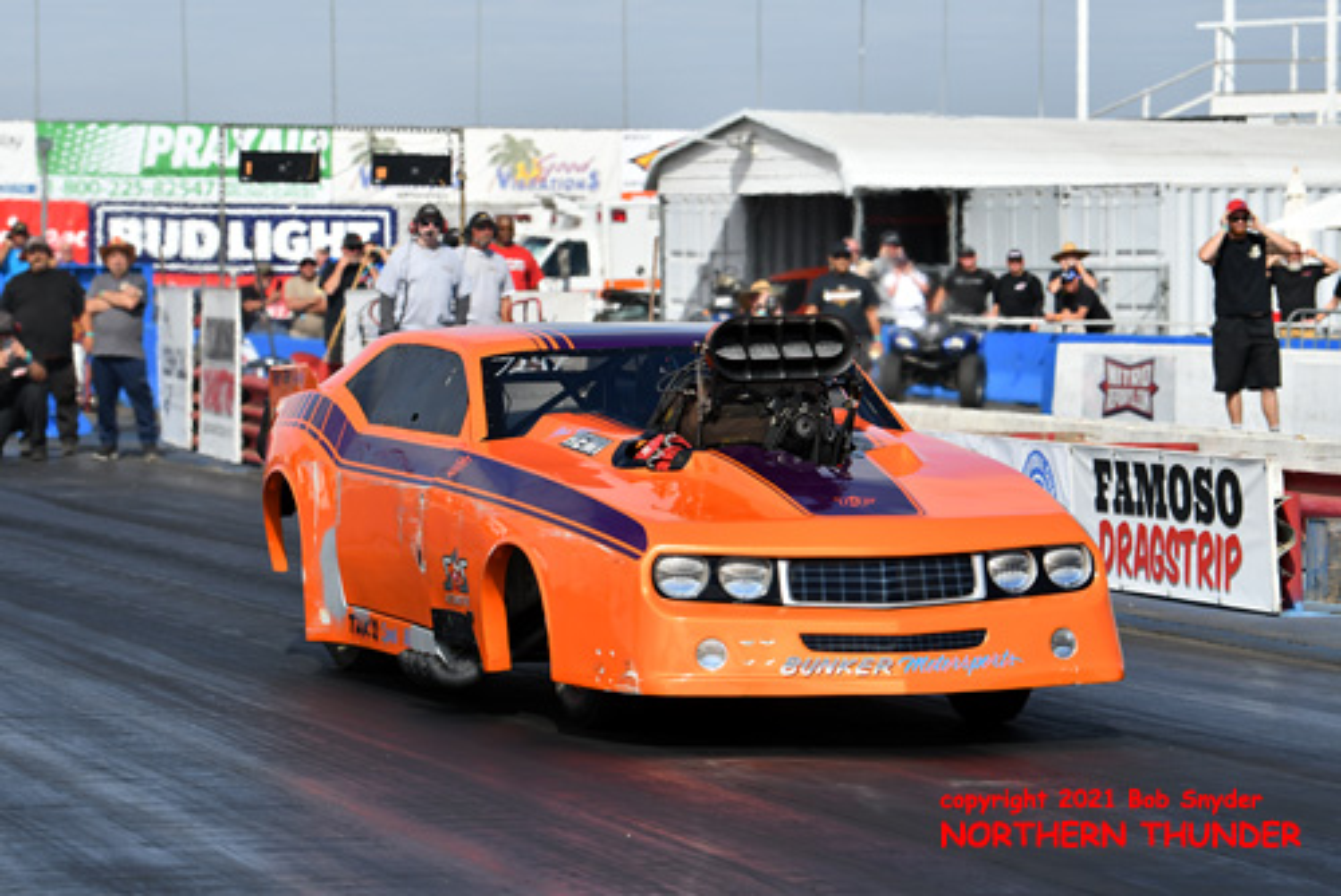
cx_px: 670
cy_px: 448
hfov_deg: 12.4
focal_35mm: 165
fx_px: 6150
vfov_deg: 8.3
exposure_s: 1/1250
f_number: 5.6
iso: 160
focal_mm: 110
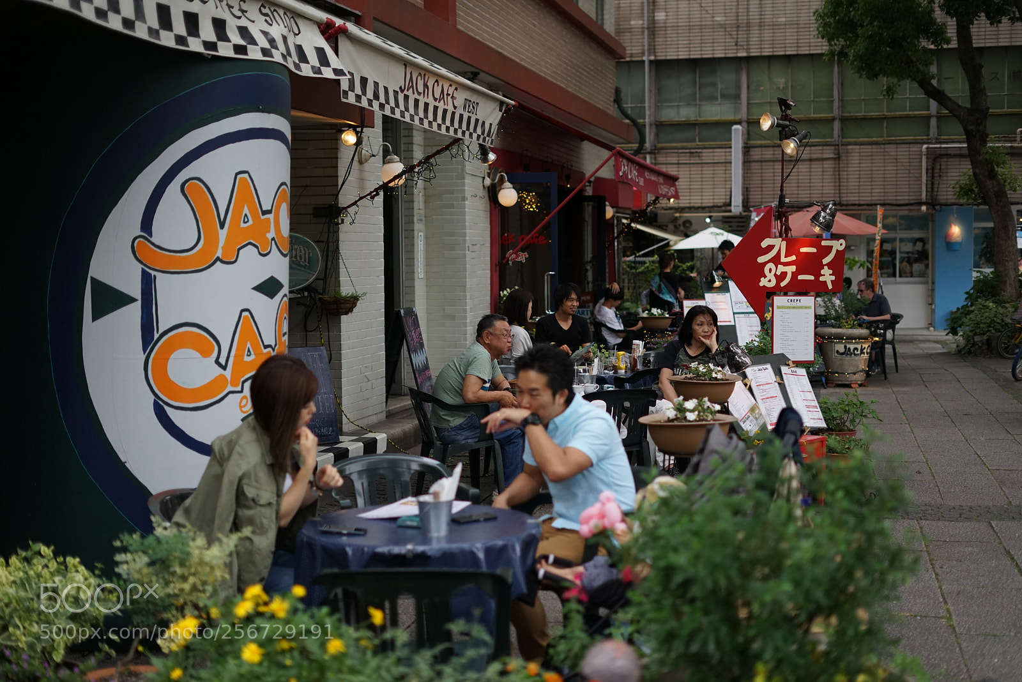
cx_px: 511
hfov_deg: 39.6
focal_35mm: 50
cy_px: 341
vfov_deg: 27.0
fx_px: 1420
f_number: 2
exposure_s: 1/5000
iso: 800
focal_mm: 50
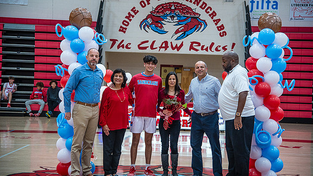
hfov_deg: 26.8
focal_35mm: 79
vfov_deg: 15.3
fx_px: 656
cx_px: 157
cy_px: 89
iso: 2000
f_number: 4
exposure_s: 1/320
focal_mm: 75
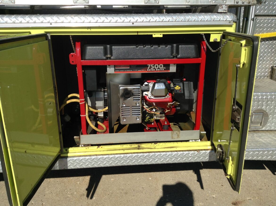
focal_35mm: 33
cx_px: 138
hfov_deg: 55.4
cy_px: 103
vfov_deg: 42.8
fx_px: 263
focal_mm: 3.3
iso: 25
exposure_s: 1/1318
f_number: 2.4
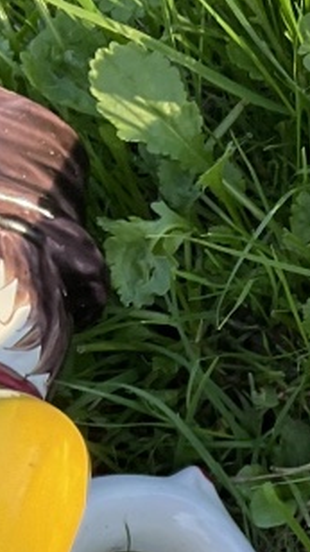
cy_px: 810
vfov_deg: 16.1
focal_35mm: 123
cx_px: 656
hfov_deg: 9.1
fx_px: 1799
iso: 16
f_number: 1.8
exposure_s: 1/163
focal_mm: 3
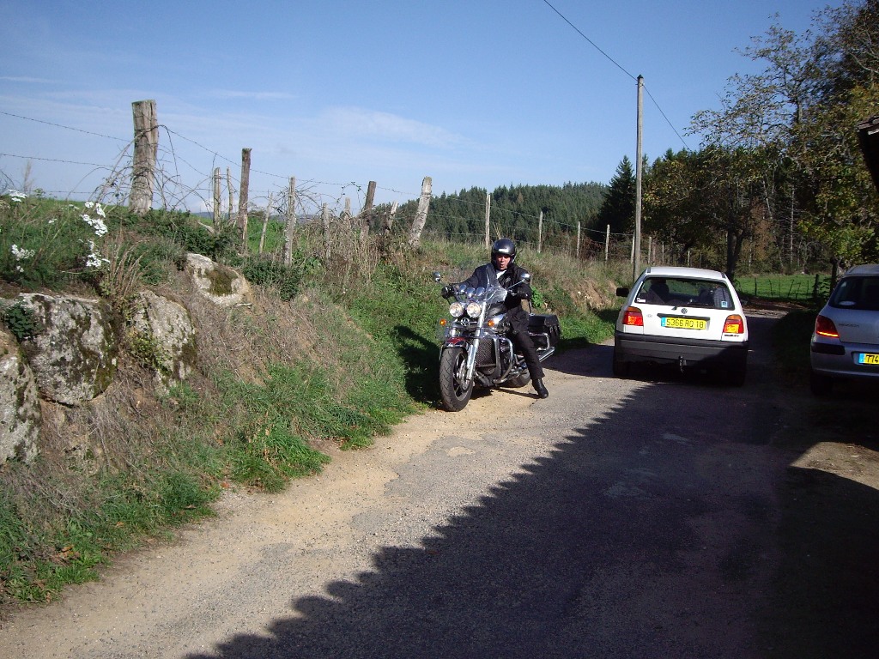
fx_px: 965
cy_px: 330
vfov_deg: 37.7
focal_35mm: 38
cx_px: 440
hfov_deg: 49.0
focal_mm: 6.2
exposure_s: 1/800
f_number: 4.3
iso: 100
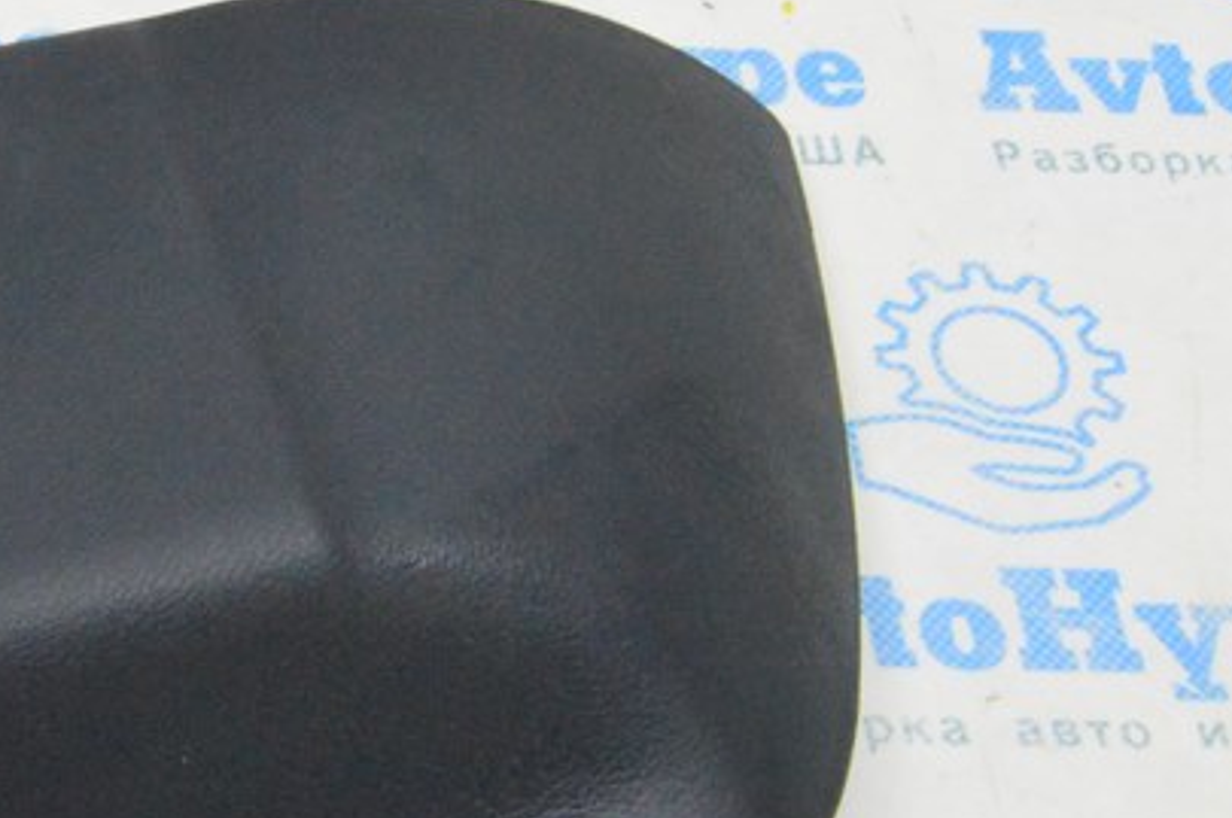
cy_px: 388
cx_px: -256
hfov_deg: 20.9
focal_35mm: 91
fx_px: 3110
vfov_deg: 15.0
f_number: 20
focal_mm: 24
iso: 6400
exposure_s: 1/15
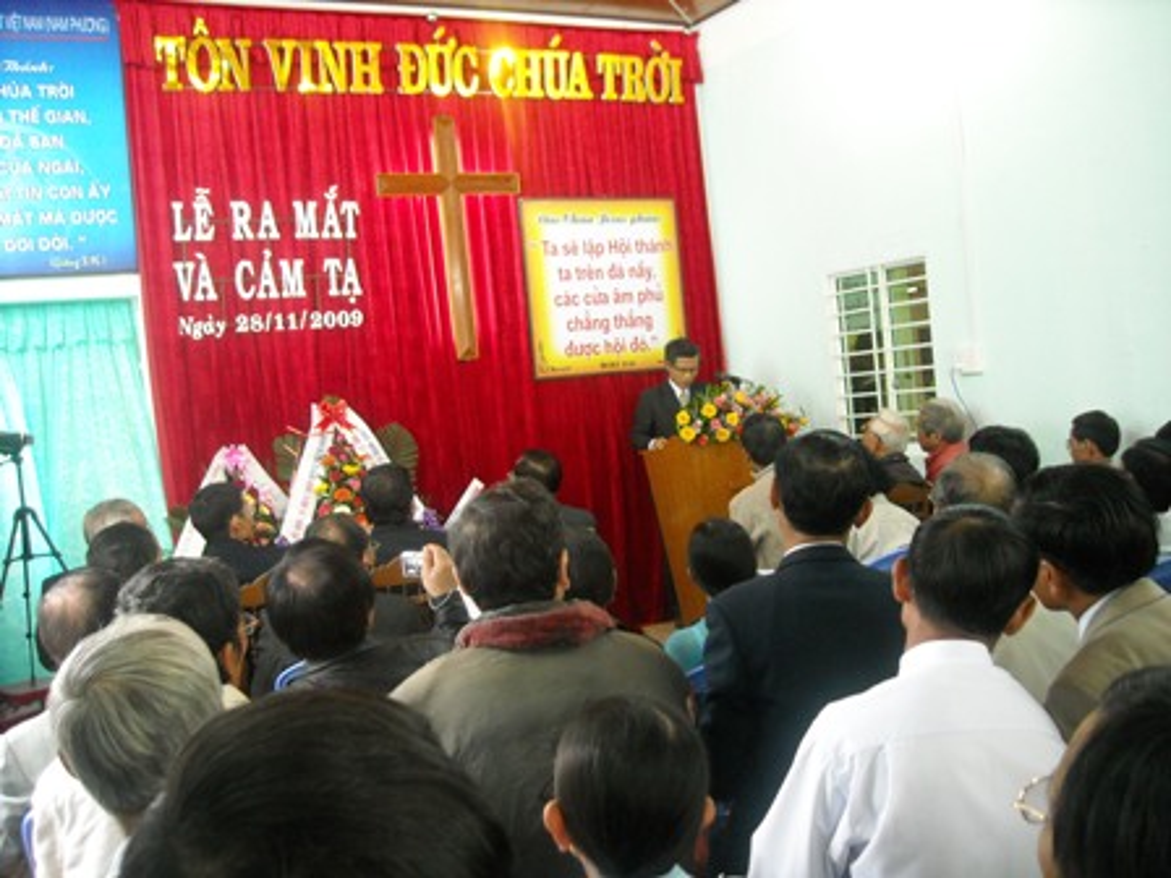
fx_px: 1184
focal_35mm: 35
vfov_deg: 40.7
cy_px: 439
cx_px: 586
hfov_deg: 52.6
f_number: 2.8
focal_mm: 5.7
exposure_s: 1/33
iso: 400
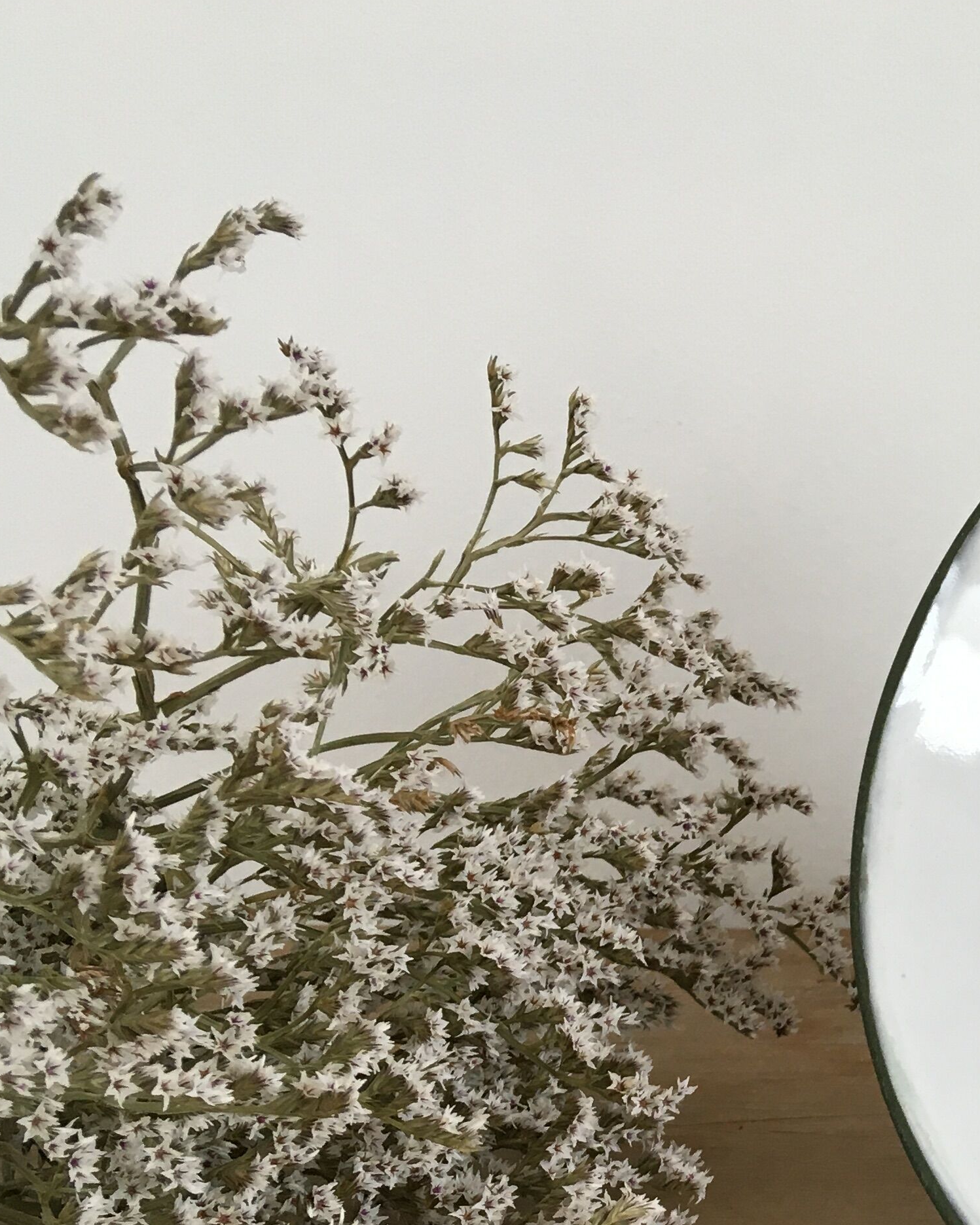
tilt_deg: -16.9
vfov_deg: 30.5
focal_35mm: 61
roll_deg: +0.2
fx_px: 2211
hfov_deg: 23.3
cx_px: 1103
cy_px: 890
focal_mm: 4.15
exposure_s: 1/33
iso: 32
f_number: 2.2
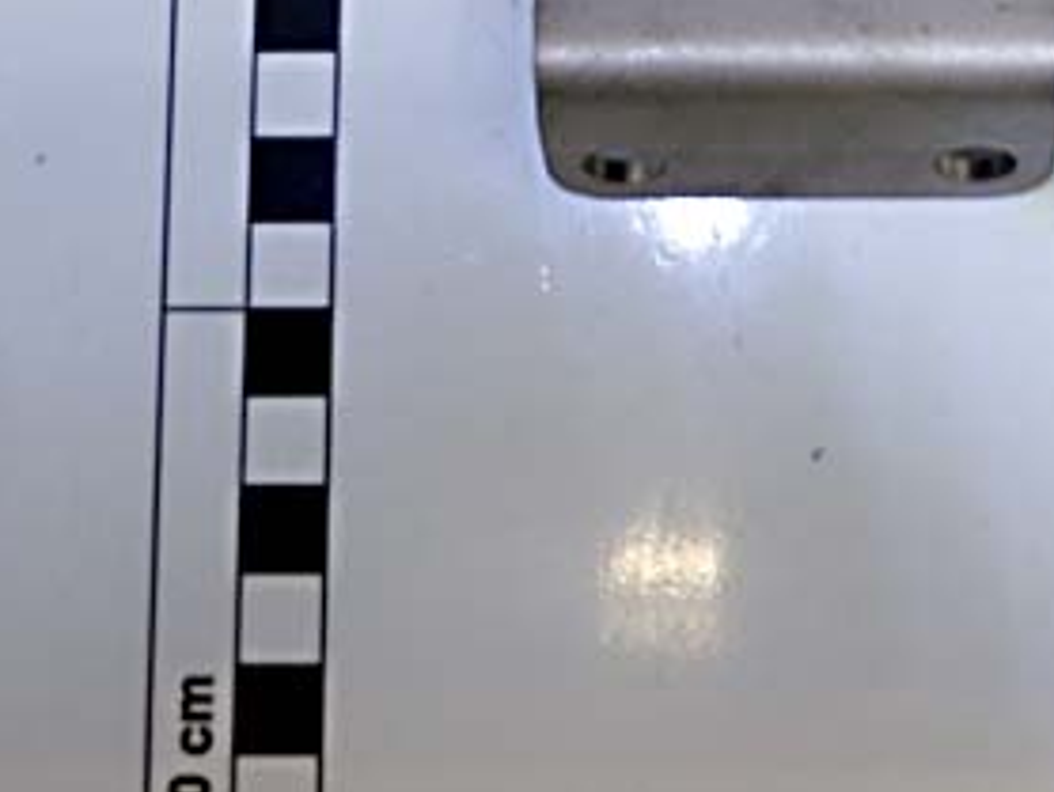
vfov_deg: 15.6
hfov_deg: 21.1
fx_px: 2804
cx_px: 808
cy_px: -99
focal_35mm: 92
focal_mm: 7.3
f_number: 4.7
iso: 320
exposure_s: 1/40
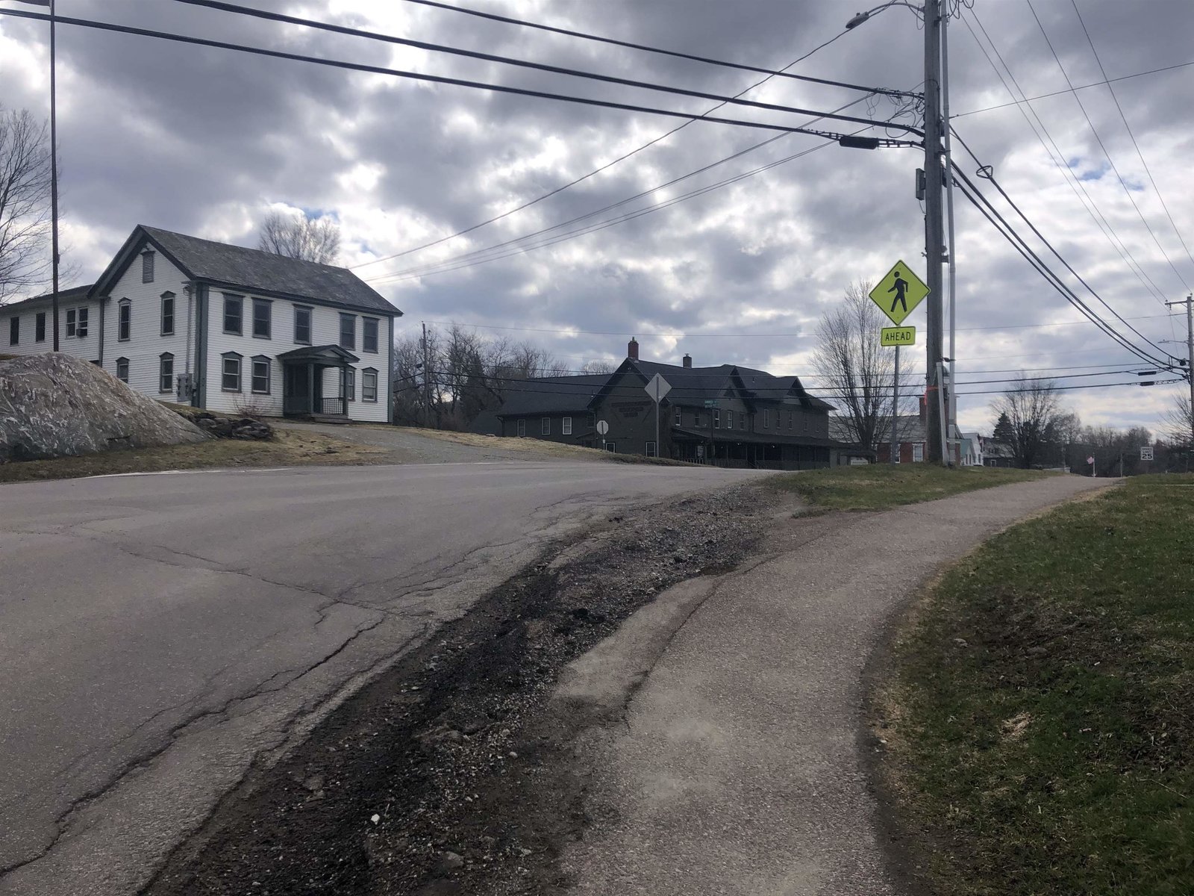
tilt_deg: -2.9
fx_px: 966
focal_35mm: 28
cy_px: 448
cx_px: 597
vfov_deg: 49.7
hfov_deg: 63.4
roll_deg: +0.1
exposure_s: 1/3472
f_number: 1.8
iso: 20
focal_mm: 4
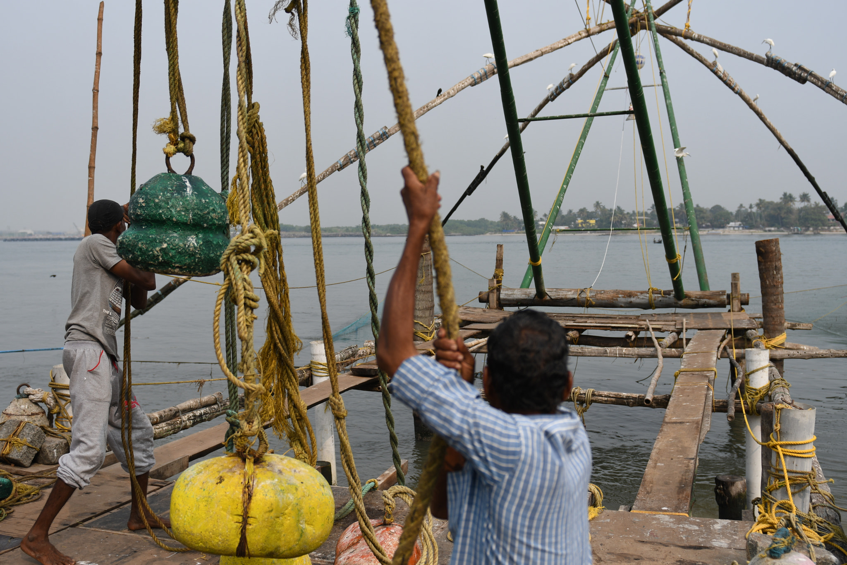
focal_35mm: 36
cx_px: 424
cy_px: 282
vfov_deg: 36.9
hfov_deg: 53.1
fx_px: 847
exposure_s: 1/2500
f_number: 2.8
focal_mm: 24
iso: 100
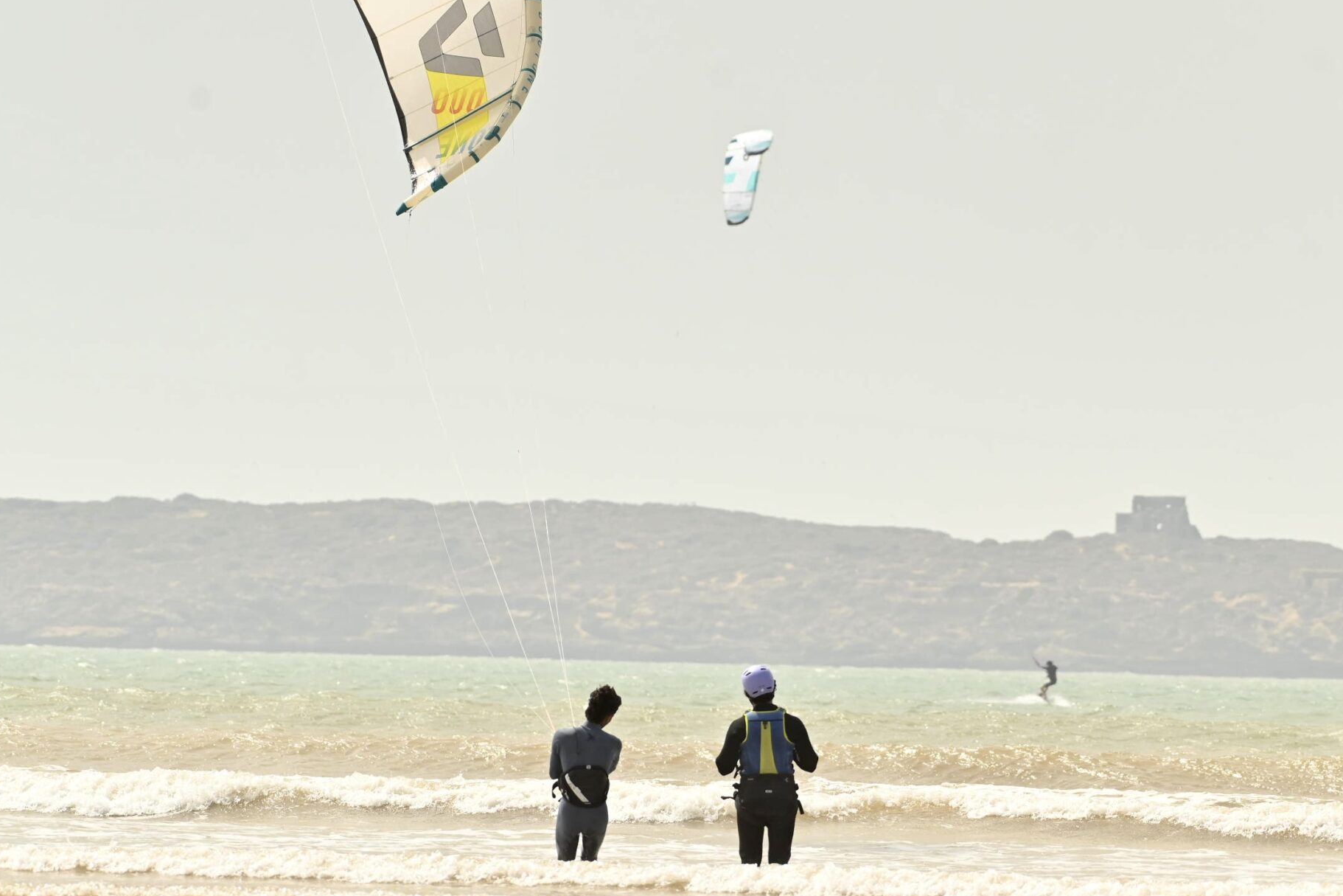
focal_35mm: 281
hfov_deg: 7.3
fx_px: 10483
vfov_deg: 4.9
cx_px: 664
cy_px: 344
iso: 400
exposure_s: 1/3000
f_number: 5.6
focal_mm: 200
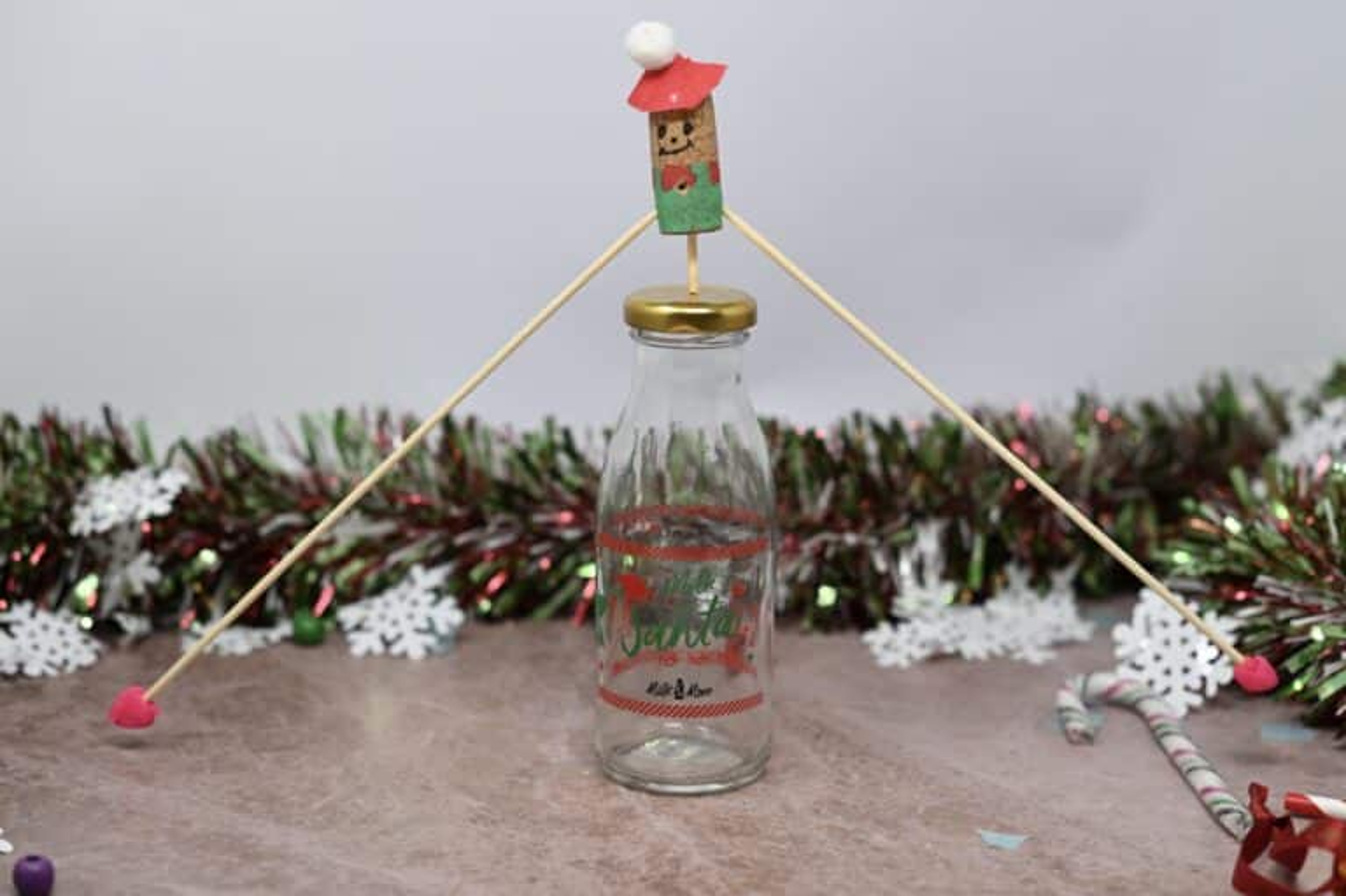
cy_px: 448
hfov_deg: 39.6
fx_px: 1868
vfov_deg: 27.0
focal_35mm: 50
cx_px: 673
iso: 400
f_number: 3.5
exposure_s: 1/250
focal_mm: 50
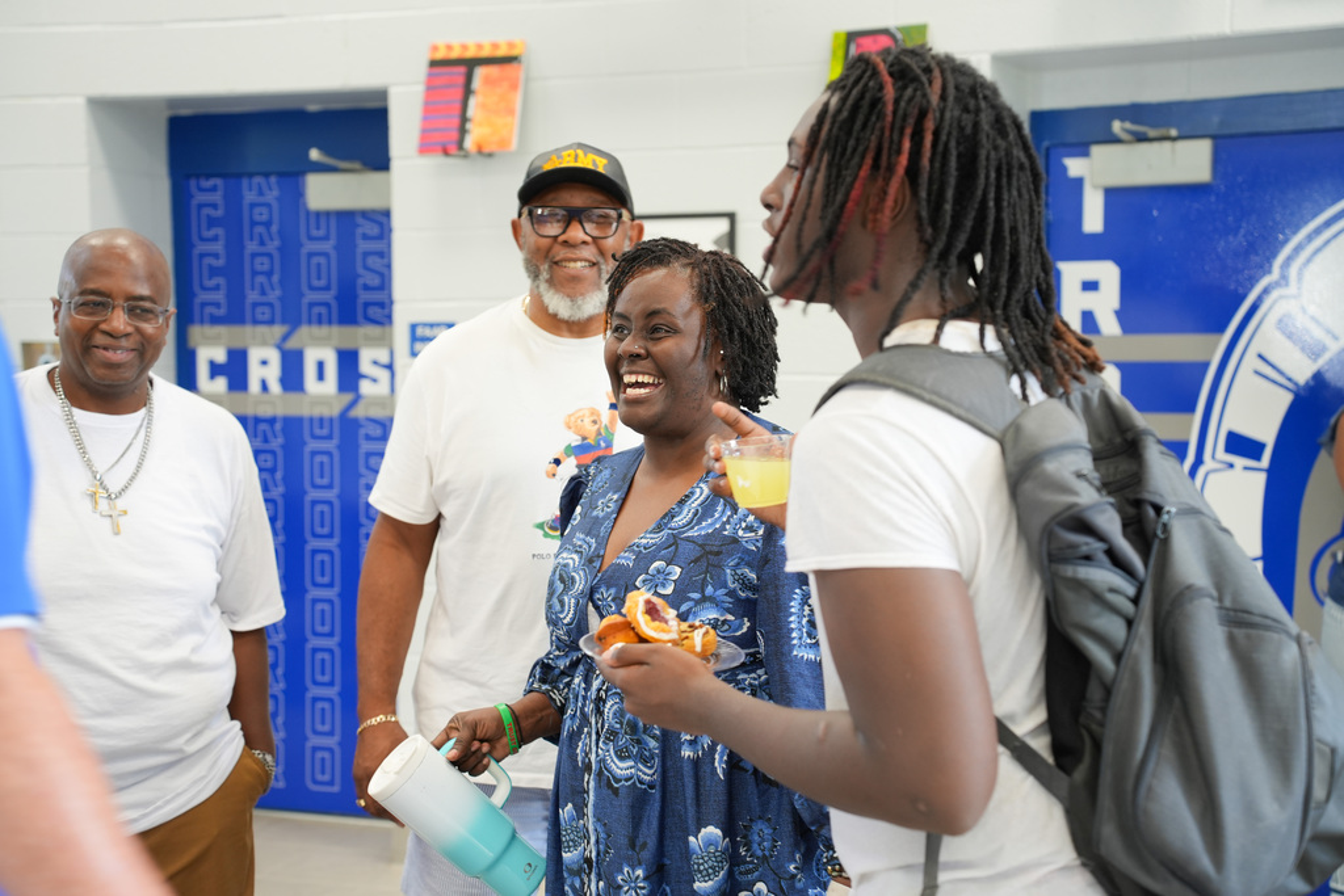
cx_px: 672
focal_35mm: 55
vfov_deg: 24.6
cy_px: 448
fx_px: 2053
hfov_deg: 36.2
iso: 500
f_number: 3.5
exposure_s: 1/60
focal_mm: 55
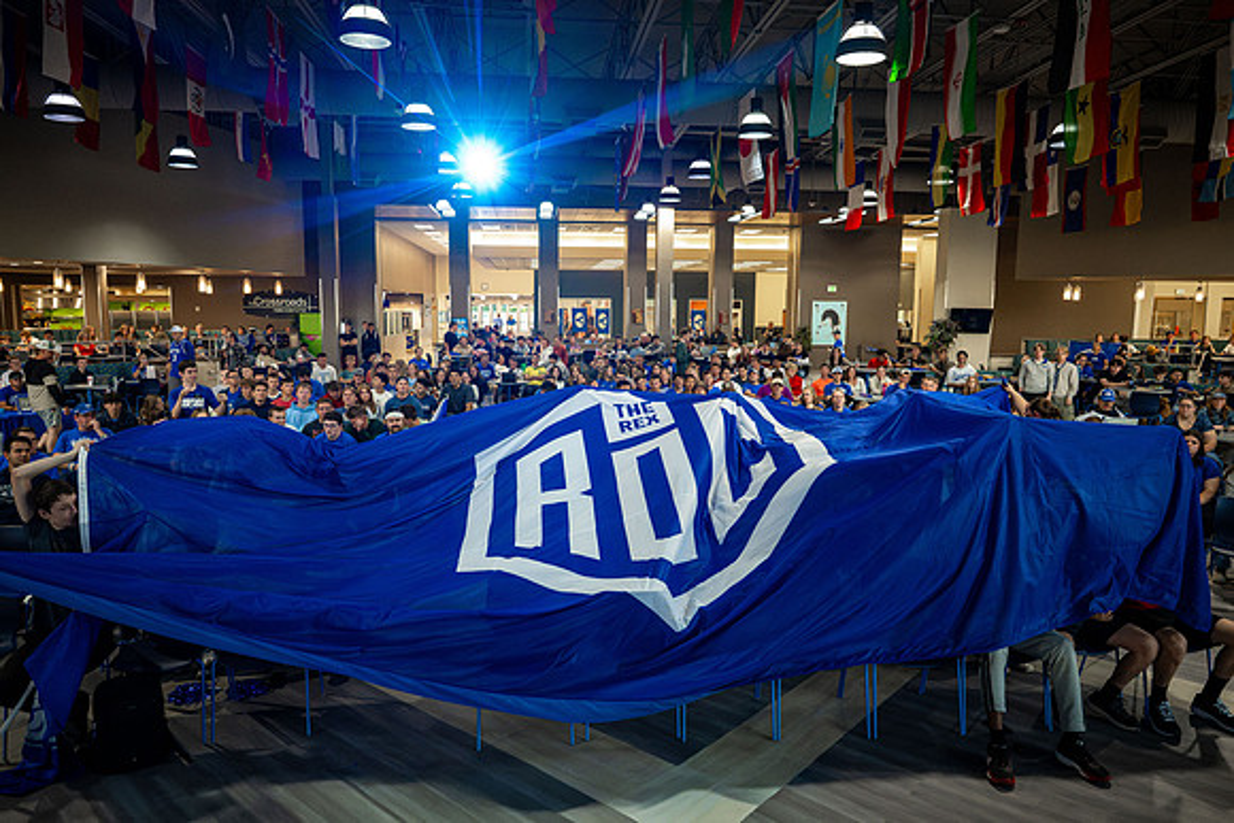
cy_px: 419
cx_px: 613
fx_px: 853
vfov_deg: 51.5
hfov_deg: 71.7
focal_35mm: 25
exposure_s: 1/640
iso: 5000
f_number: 2.8
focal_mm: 24
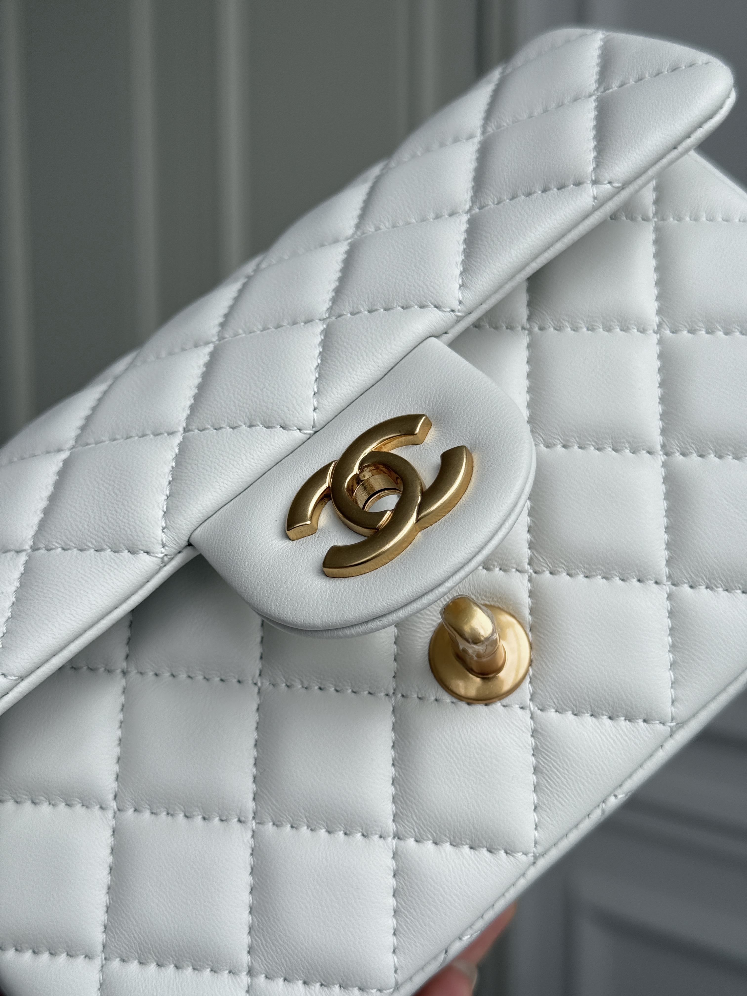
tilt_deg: -5.2
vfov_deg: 39.7
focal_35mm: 48
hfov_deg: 30.3
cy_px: 498
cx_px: 374
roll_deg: -0.7
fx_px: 1381
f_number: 1.78
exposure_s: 1/1185
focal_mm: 6.76
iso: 64
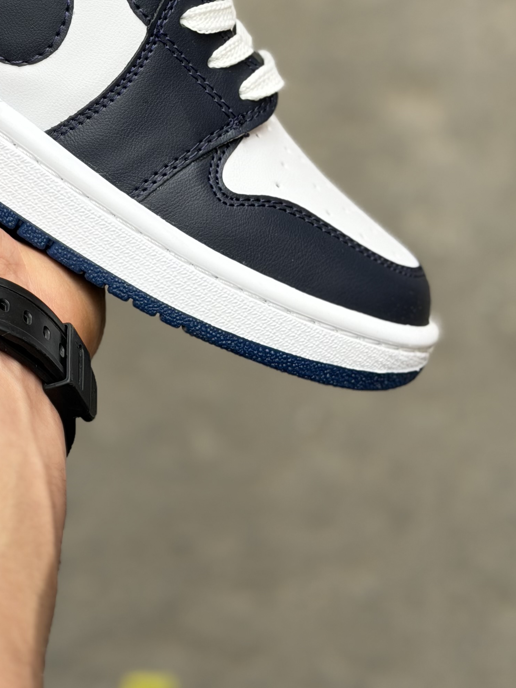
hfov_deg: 15.0
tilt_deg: -65.0
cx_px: 27
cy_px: 50
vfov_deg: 19.8
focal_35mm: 97
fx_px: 1928
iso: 64
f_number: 1.78
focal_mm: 6.76
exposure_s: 1/357
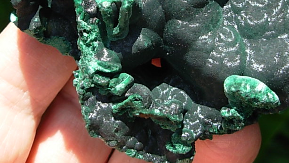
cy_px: 9
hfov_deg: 30.6
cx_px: 151
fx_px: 529
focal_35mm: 69
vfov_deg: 17.2
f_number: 2.9
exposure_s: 1/512
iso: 50
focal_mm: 6.3
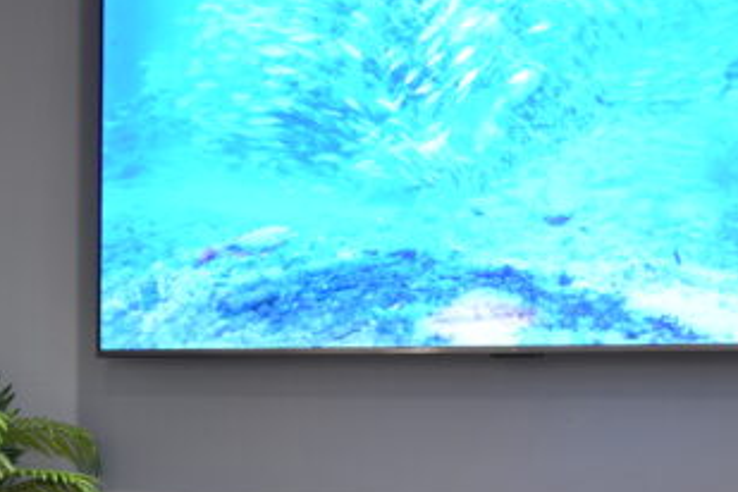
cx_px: 222
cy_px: 364
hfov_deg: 16.2
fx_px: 2583
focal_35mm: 126
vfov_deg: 10.9
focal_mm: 38
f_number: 5.6
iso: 320
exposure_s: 1/8
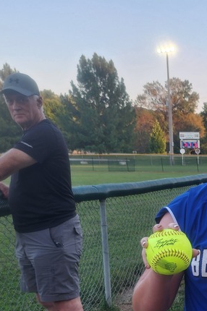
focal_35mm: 57
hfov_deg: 22.0
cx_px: 248
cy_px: 284
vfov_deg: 33.1
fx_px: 492
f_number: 1.8
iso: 32
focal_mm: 6.4
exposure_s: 1/120
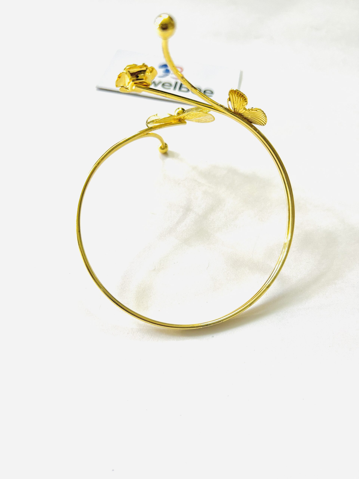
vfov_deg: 67.3
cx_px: 180
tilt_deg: -55.4
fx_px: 360
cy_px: 240
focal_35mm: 26
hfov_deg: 53.1
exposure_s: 1/100
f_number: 1.5
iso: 125
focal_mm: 5.7
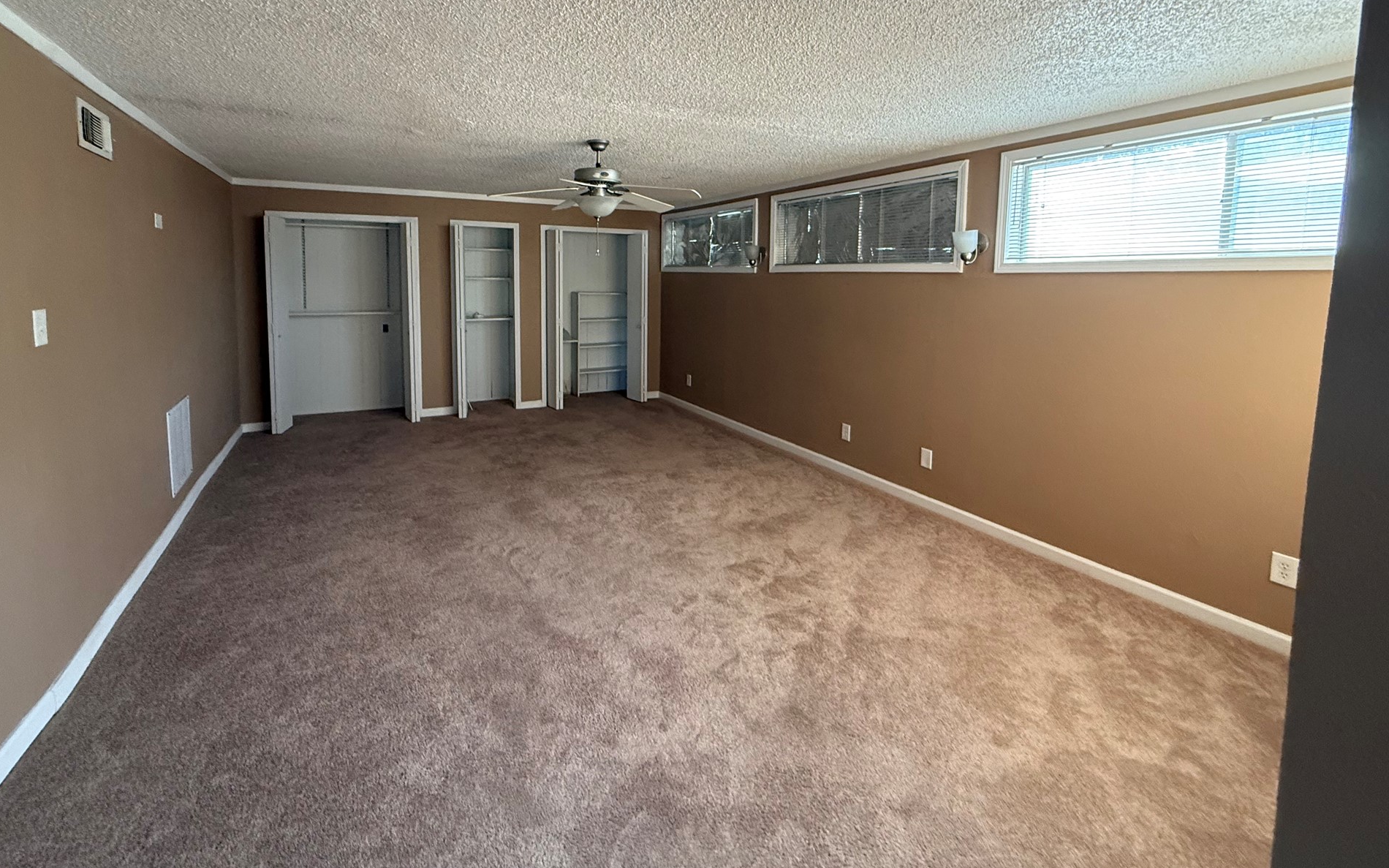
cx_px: 652
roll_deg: +0.8
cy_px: 321
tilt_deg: -4.7
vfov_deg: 70.0
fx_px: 606
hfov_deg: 97.7
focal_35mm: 16
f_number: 2.2
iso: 400
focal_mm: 2.22
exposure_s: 1/60
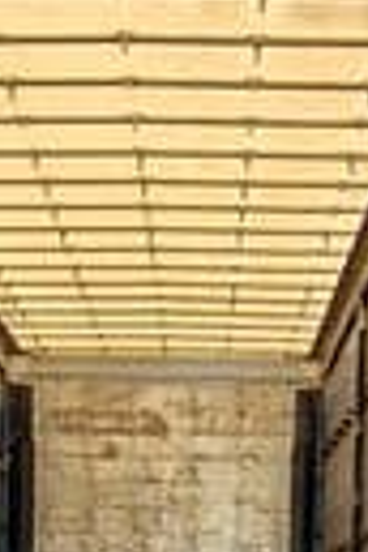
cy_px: 762
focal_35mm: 111
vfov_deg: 17.1
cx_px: 137
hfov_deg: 12.3
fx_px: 1702
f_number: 1.8
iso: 50
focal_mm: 5.4
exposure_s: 1/180
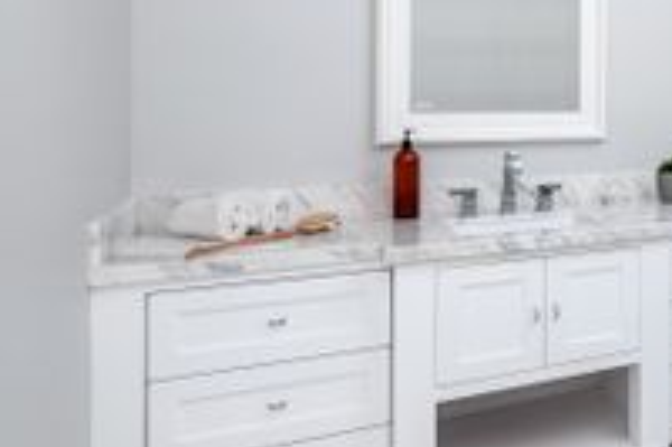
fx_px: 765
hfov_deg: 37.7
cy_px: 106
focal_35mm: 41
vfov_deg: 31.9
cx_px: 776
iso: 80
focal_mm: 16
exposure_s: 1/160
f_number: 8
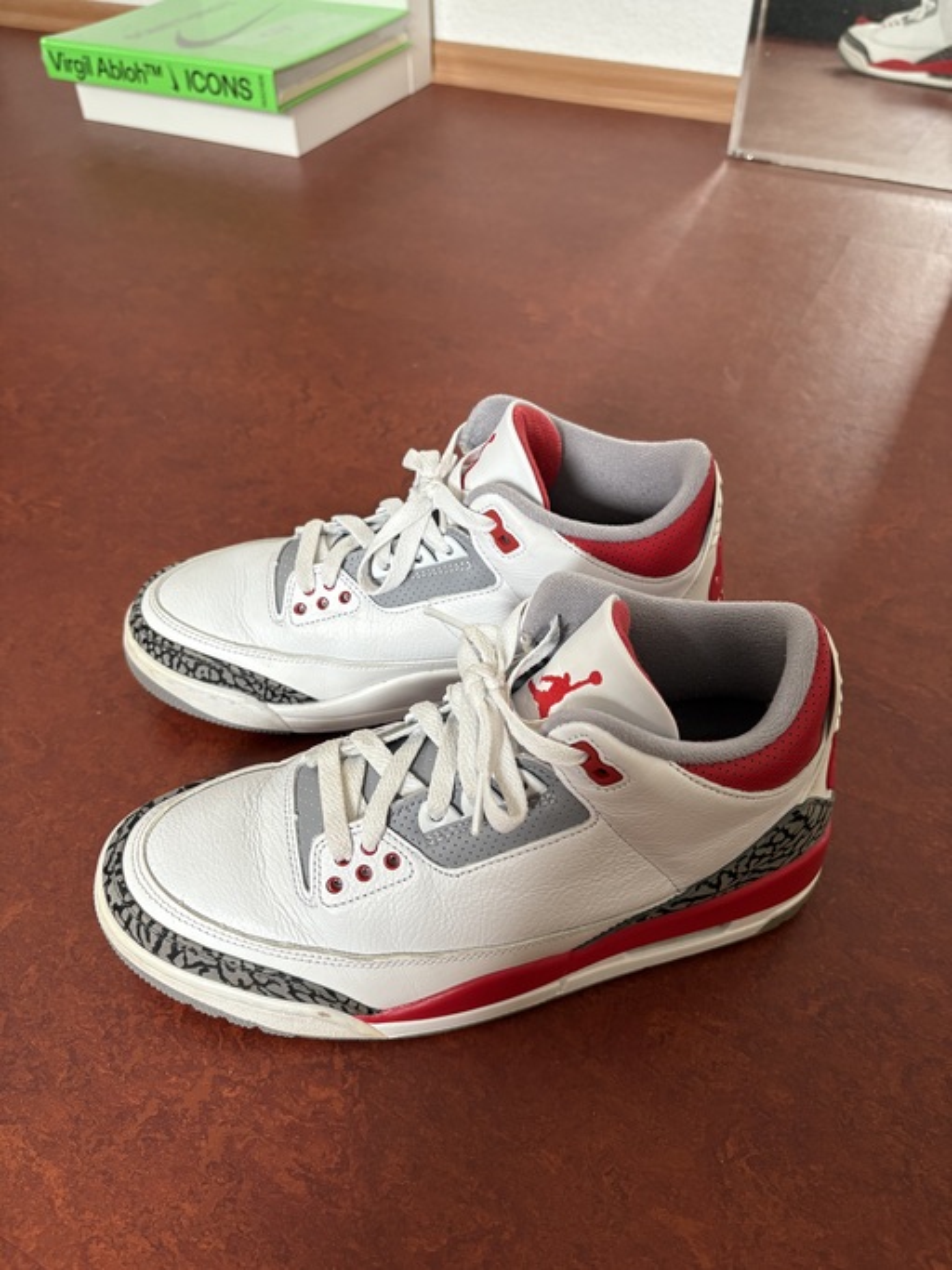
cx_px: 476
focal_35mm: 26
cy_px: 635
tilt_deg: -44.6
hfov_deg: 53.0
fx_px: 954
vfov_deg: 67.3
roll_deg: +2.1
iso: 160
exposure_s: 1/60
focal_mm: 5.96
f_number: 1.6
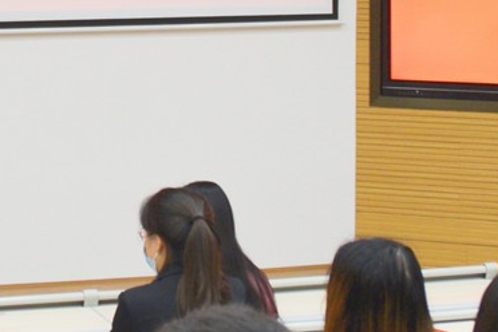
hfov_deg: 15.0
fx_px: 1840
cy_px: -134
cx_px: -80
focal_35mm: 133
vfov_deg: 10.0
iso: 450
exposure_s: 1/60
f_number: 4
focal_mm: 22
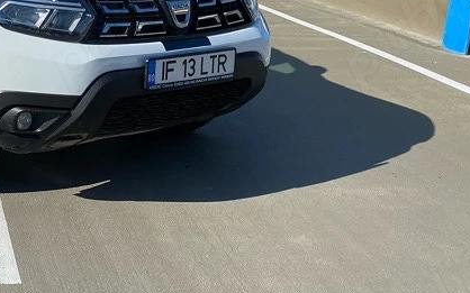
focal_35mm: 66
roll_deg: -1.2
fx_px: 845
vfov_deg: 19.1
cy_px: -1
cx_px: -44
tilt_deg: -15.8
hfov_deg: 28.3
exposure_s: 1/3205
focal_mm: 4.25
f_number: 1.8
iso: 32
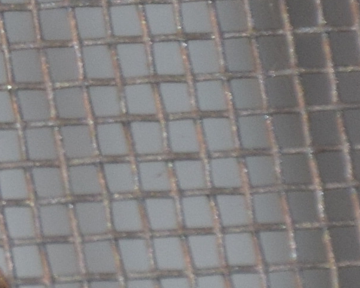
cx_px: -353
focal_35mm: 828
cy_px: 176
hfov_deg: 2.3
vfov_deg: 1.9
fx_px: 8821
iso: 500
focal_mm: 140
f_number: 5.6
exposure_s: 1/60
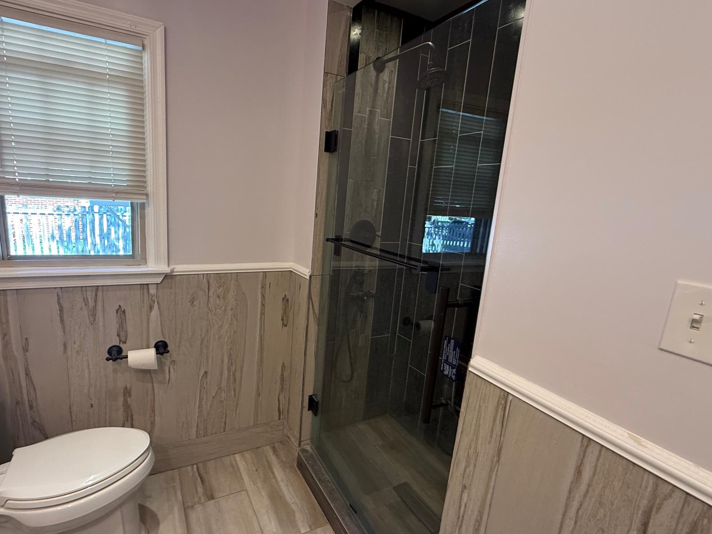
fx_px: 370
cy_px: 271
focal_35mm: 18
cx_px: 316
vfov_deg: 71.6
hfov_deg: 87.4
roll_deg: -3.9
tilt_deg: -11.3
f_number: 2.2
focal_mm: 2.22
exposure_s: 1/60
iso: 250
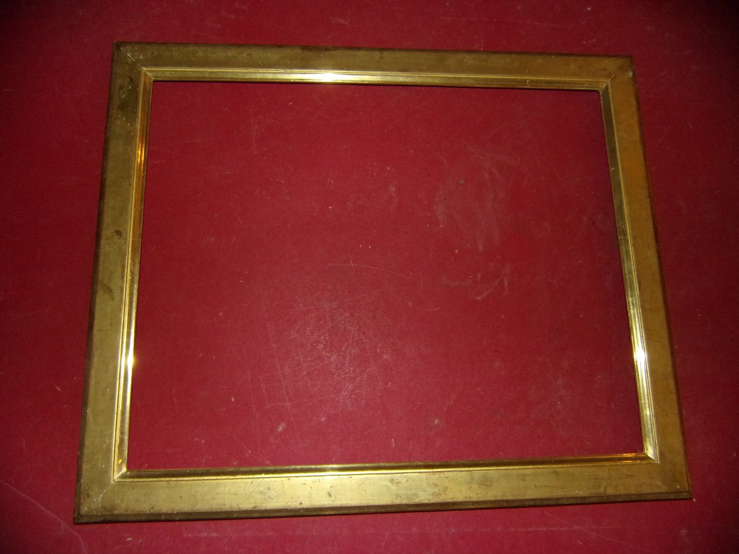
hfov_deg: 69.4
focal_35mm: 25
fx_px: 534
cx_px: 370
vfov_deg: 54.9
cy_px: 277
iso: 200
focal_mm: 4.5
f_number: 3.5
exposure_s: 1/34
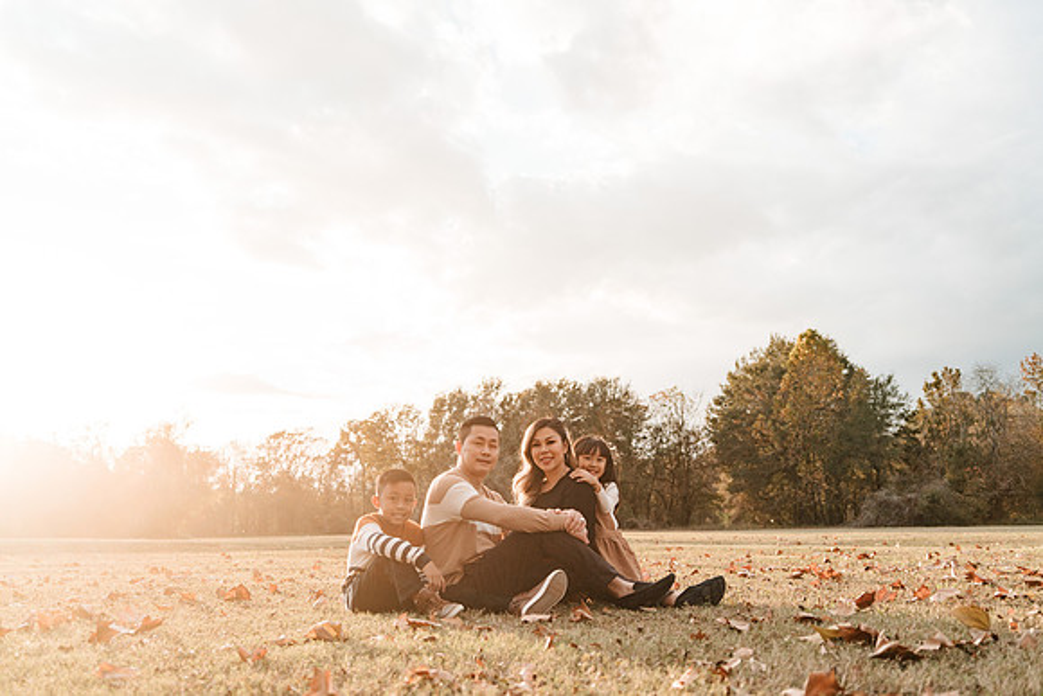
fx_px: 1014
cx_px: 522
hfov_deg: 54.4
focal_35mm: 35
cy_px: 348
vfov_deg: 37.9
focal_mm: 35
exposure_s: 1/1600
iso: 320
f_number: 4
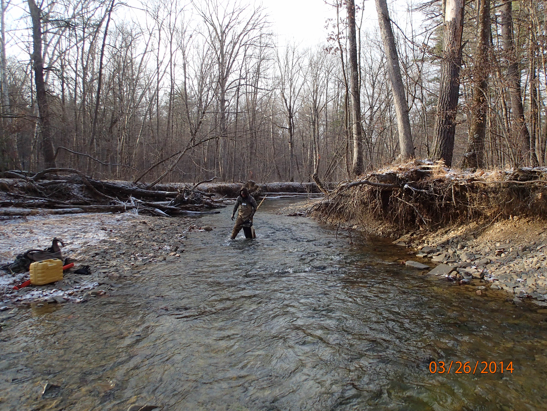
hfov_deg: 69.4
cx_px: 274
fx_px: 395
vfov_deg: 54.9
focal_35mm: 25
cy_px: 206
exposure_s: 1/640
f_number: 2.8
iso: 200
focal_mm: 4.5
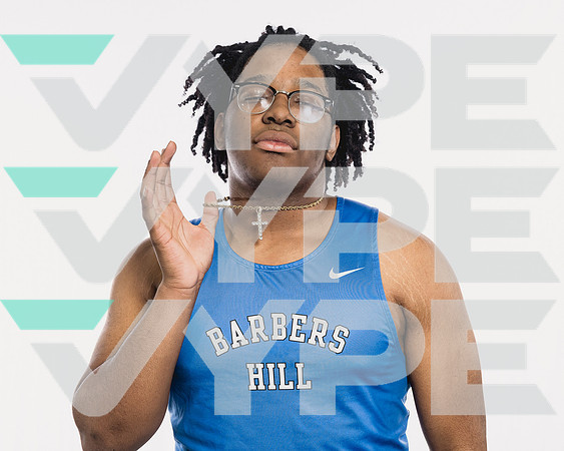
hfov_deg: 34.1
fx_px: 918
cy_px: 225
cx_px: 284
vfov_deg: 27.6
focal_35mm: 55
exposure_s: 1/250
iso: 640
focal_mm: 48
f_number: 5.6
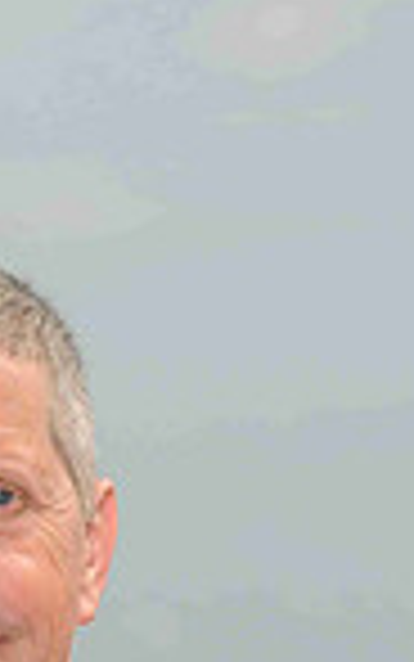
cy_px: 721
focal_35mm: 350
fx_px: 6304
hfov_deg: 3.8
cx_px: -25
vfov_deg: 6.0
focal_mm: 75
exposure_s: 1/250
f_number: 9
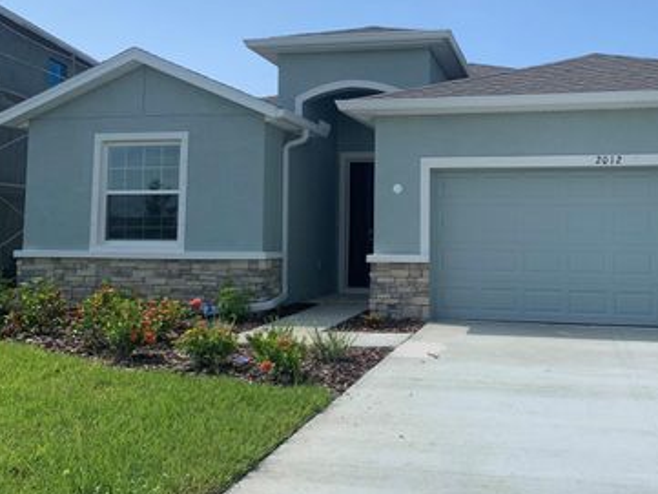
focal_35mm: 36
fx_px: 685
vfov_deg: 39.5
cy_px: 203
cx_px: 441
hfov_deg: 50.4
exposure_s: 1/3289
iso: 25
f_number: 1.8
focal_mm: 4.25
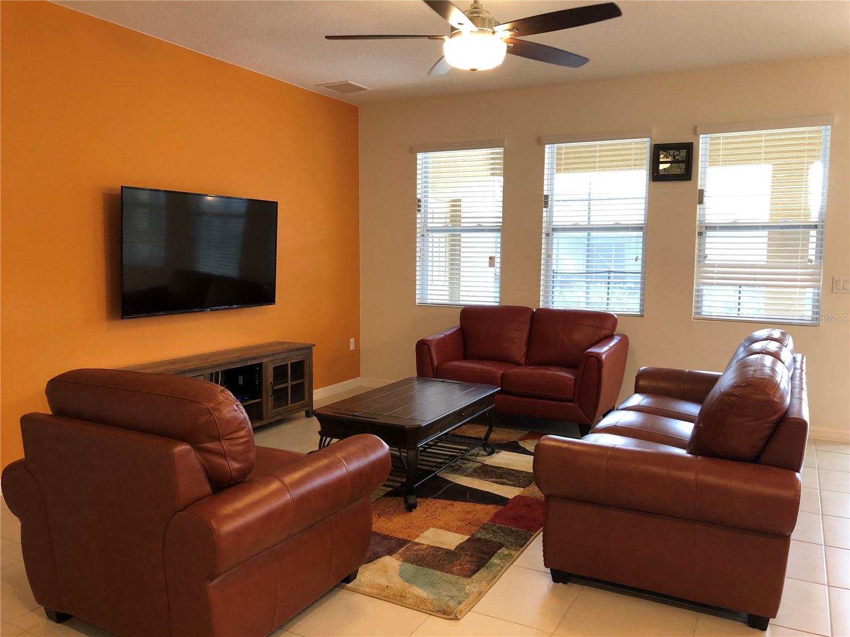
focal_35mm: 28
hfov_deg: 63.4
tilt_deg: -4.6
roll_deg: +0.4
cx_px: 425
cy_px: 318
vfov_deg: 49.7
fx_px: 688
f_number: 1.8
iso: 40
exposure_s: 1/15
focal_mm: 4
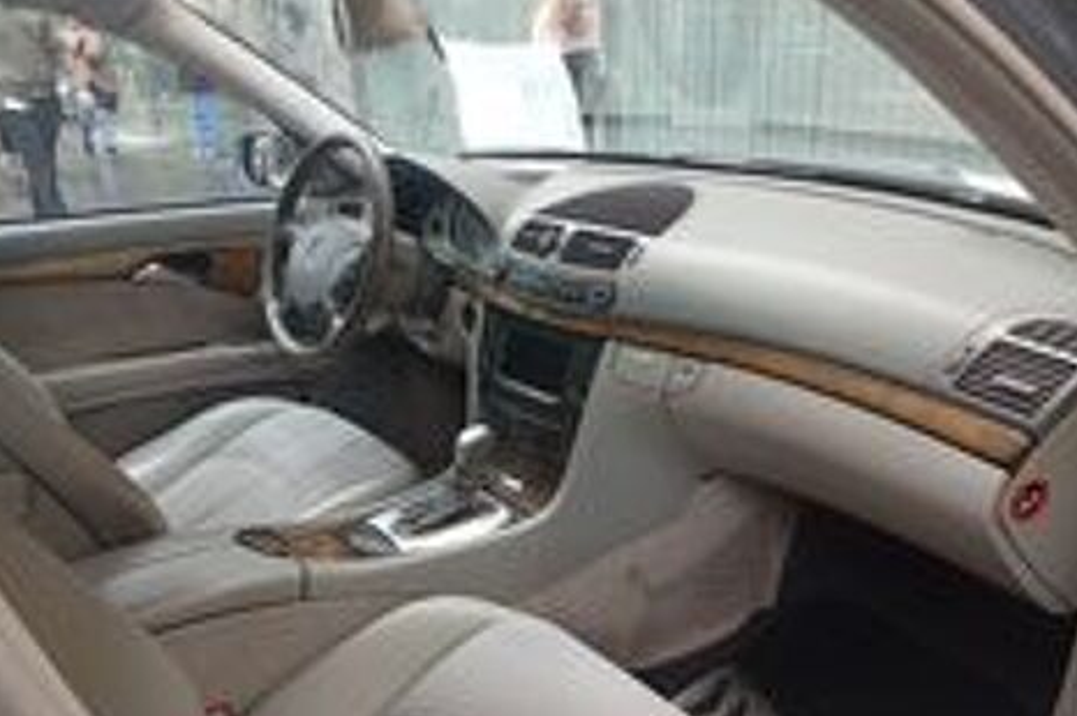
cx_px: 538
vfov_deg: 44.8
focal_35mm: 29
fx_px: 867
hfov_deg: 63.7
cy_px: 400
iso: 81
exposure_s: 1/50
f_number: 1.8
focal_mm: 3.98
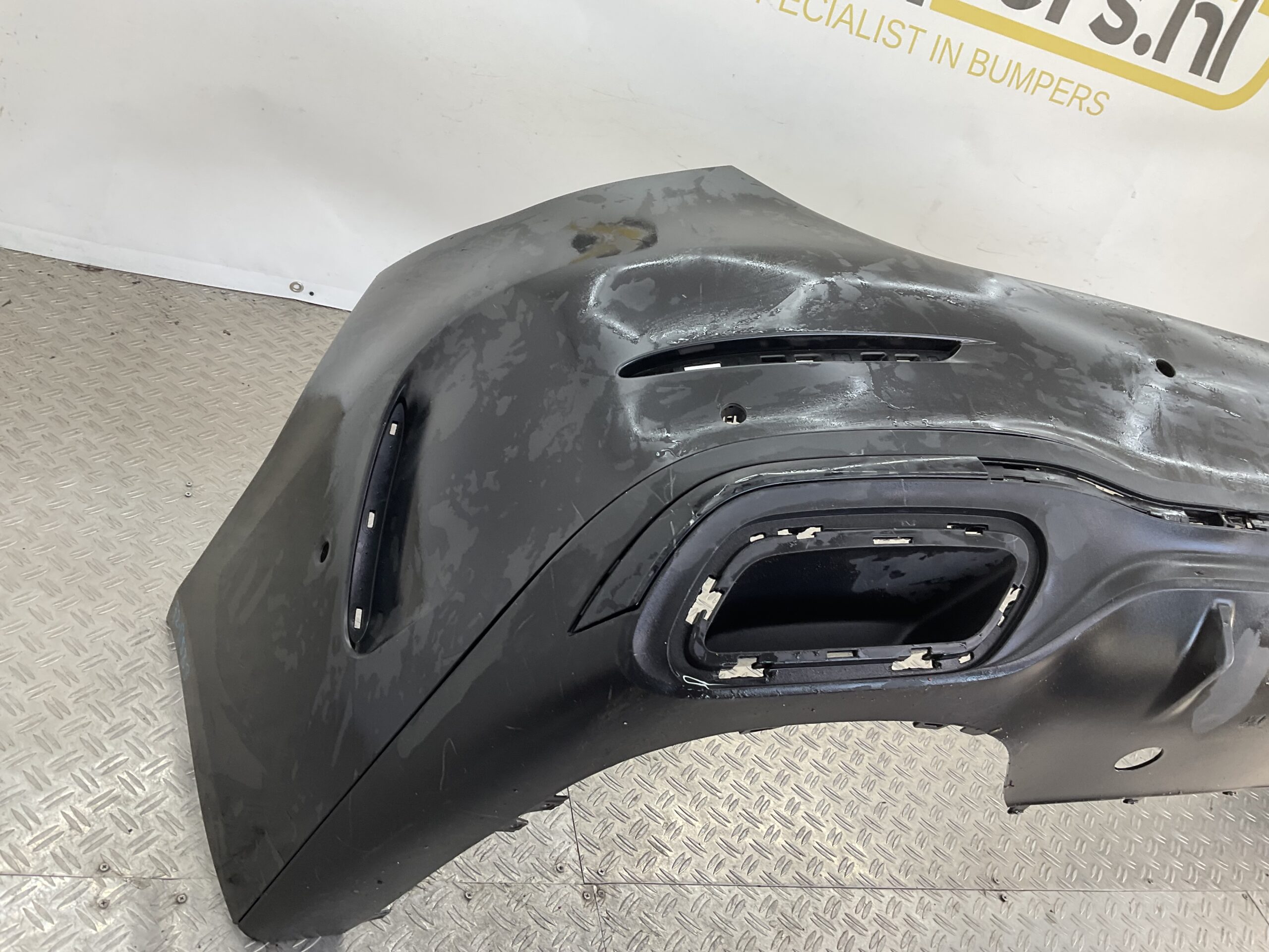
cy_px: 476
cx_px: 634
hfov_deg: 61.7
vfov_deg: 48.2
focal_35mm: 29
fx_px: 1063
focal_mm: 3
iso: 20
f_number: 1.8
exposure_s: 1/100
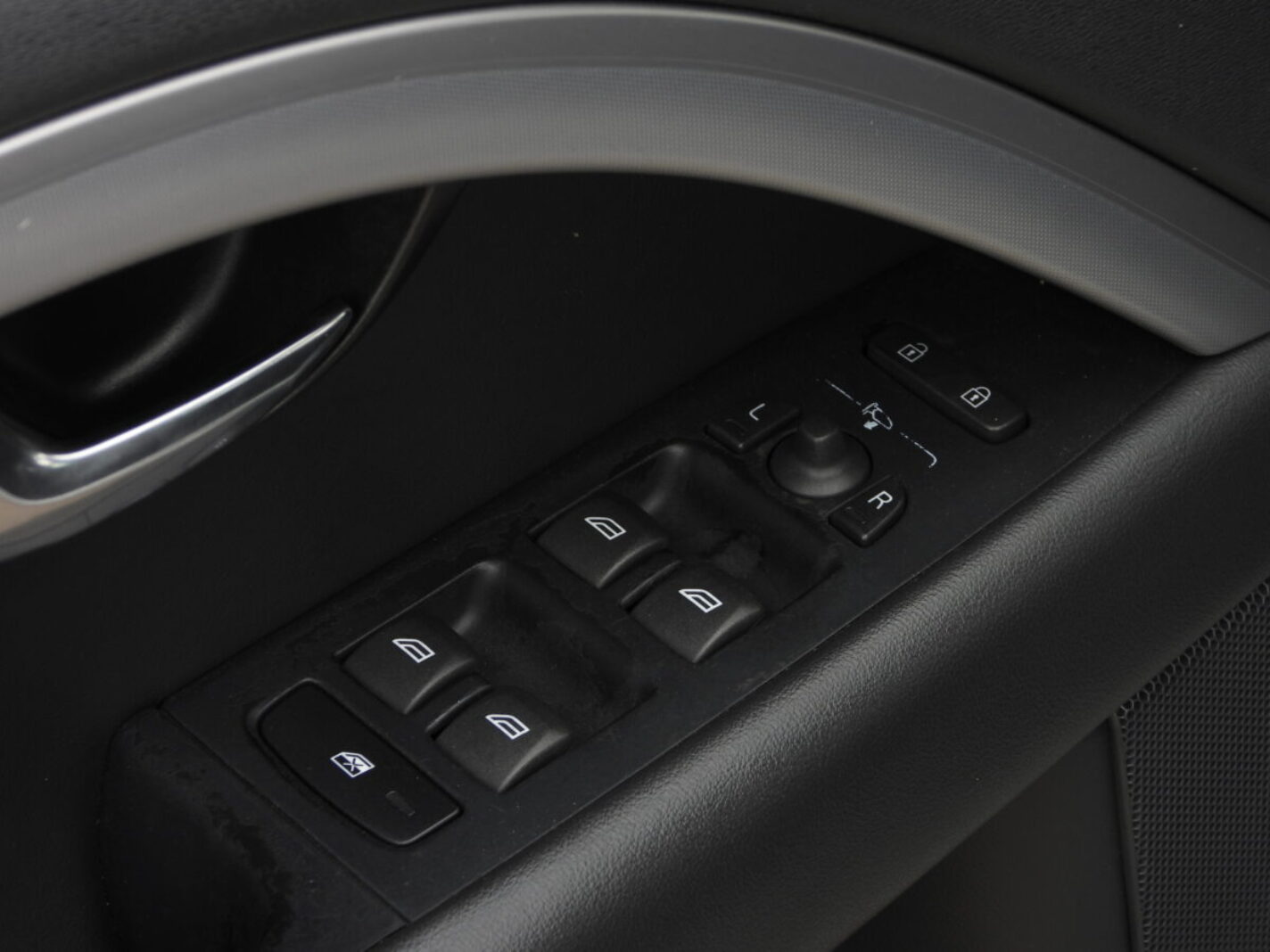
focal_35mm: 125
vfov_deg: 11.9
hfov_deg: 15.8
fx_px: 4586
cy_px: 476
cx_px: 635
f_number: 4
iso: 100
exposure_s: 1/160
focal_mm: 22.5
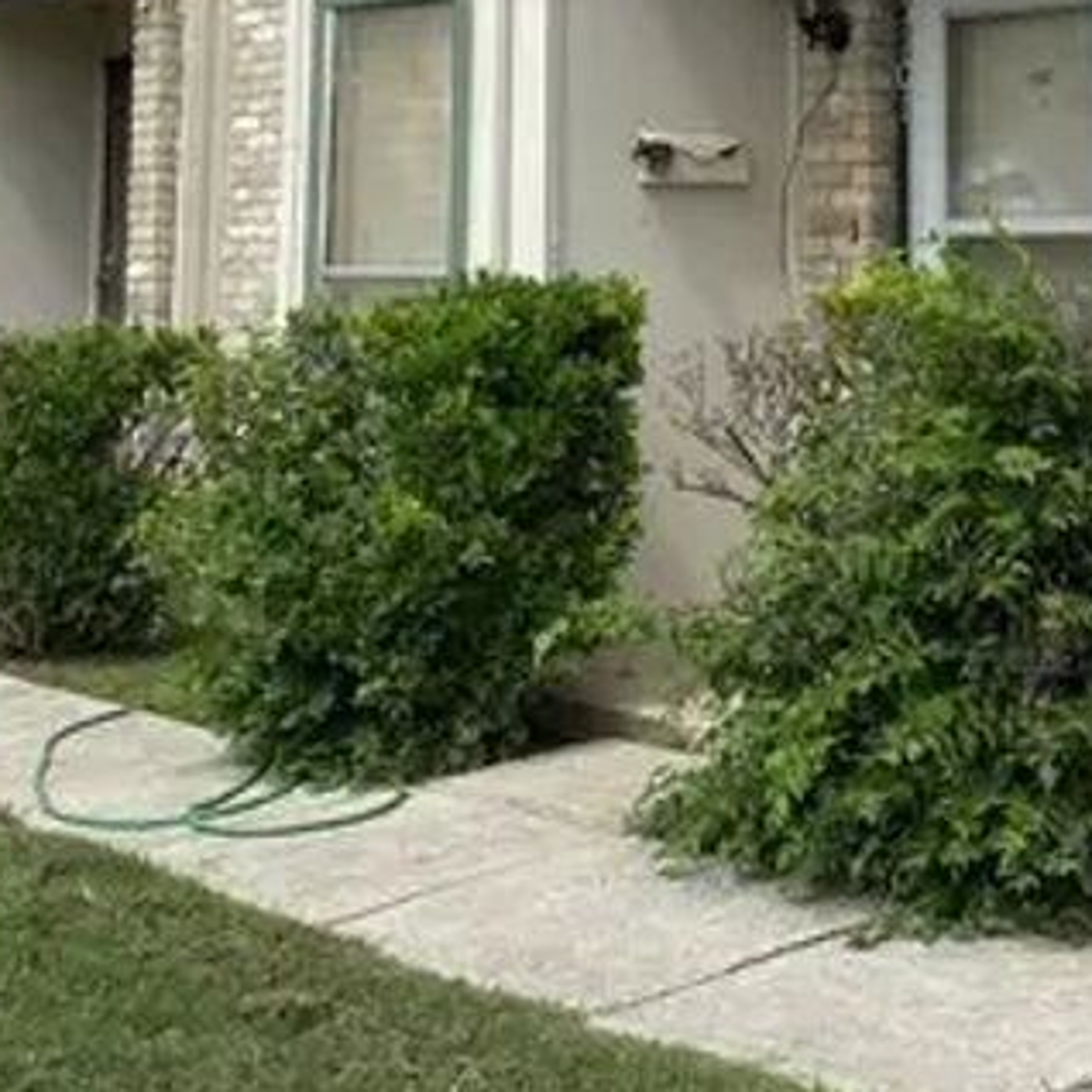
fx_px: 2641
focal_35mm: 74
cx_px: 725
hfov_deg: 23.3
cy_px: -82
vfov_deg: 22.2
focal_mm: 4.25
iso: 32
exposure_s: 1/3300
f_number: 1.8
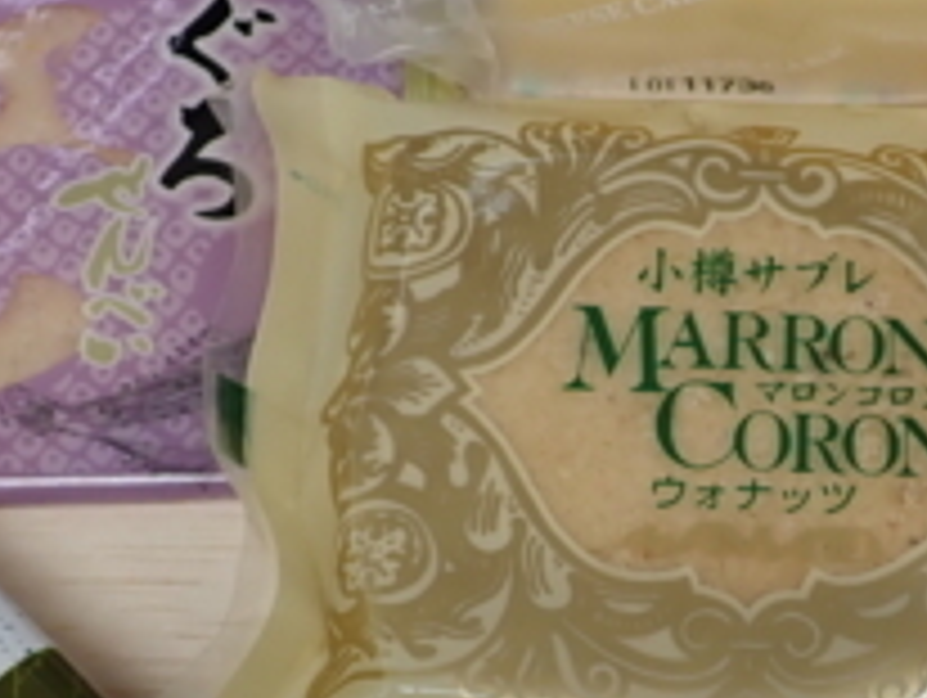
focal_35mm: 93
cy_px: 464
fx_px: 2493
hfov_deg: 20.8
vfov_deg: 15.9
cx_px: 765
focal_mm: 5.87
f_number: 2.4
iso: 100
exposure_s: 1/80
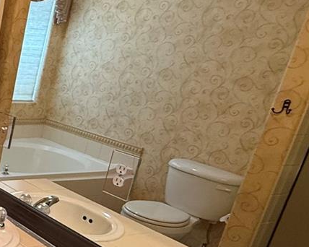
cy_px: 157
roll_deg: -3.9
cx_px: -152
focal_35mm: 46
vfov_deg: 32.5
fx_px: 420
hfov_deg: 27.7
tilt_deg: -17.0
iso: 160
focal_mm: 2.22
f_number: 2.2
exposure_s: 1/60
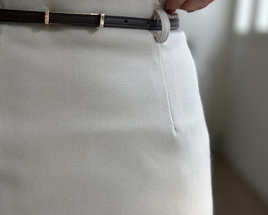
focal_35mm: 56
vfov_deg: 27.1
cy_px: 134
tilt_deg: -13.7
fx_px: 444
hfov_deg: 32.7
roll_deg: -0.5
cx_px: 57
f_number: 1.6
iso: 100
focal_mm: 5.96
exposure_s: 1/122
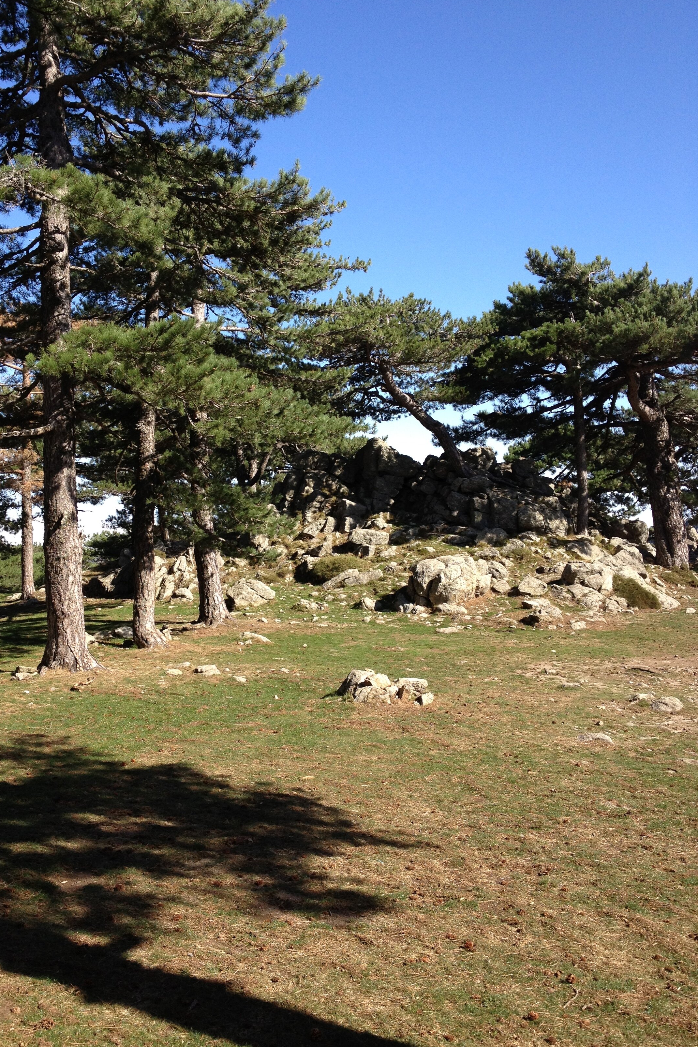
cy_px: 528
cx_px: 303
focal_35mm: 37
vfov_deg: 51.9
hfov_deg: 35.9
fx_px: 1076
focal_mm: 4.28
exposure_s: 1/1004
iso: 64
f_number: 2.4
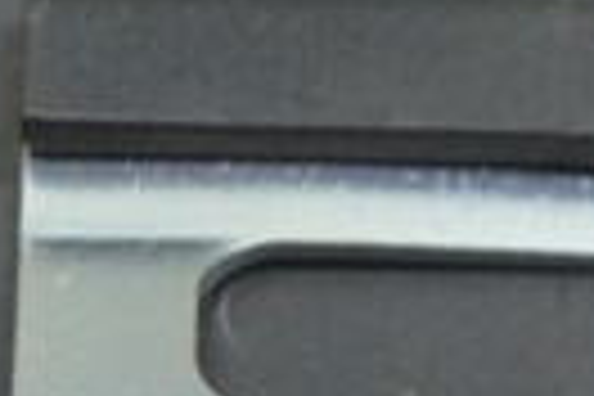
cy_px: 718
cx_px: 734
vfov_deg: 2.4
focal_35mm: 560
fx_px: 9239
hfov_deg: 3.7
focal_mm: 48
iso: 400
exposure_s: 1/20
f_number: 5.6
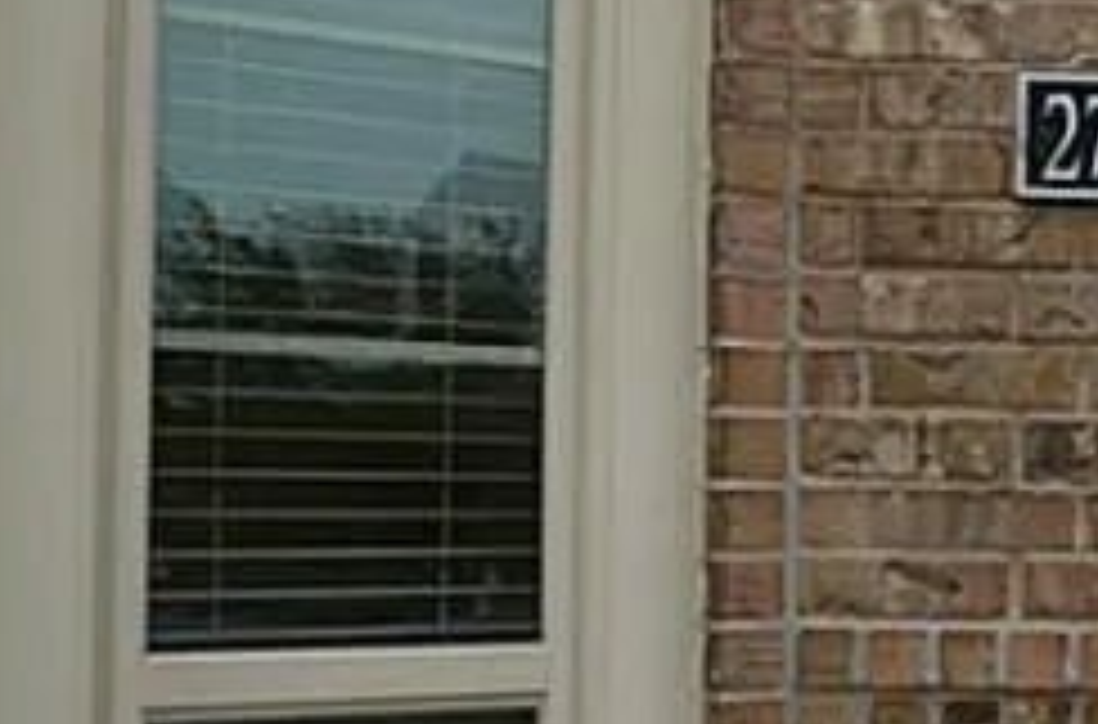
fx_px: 1915
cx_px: 2043
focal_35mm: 63
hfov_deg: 20.6
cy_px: 540
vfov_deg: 21.2
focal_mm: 10
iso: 100
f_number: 6.3
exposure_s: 1/160
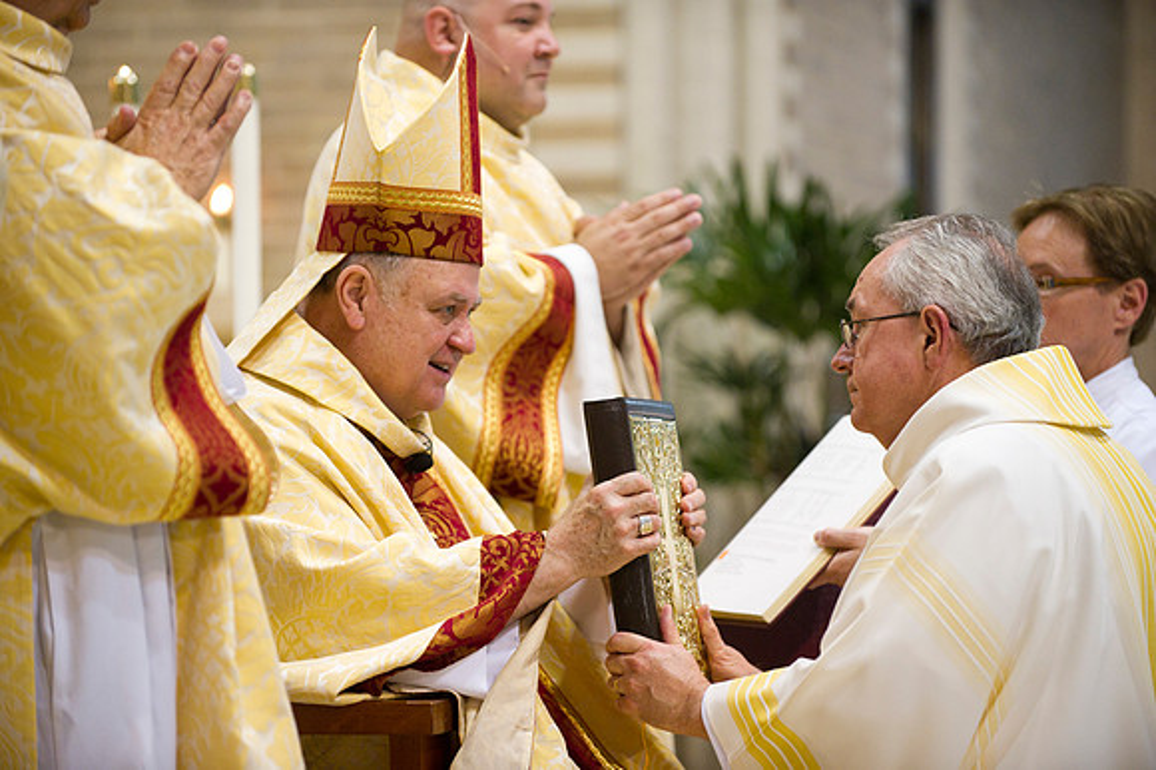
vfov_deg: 9.8
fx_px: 4493
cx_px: 578
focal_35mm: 140
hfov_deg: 14.7
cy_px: 385
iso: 2000
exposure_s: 1/160
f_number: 2.8
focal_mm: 140
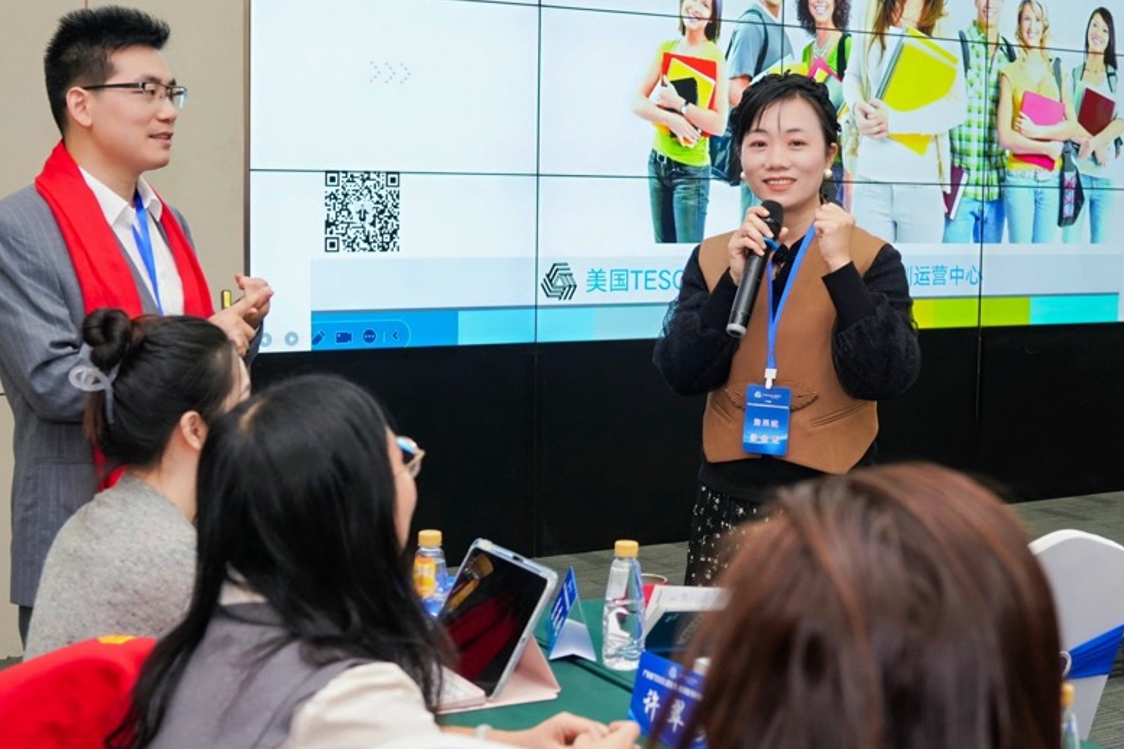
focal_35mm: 57
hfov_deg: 34.9
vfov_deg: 23.8
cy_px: 348
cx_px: 712
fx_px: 1774
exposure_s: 1/161
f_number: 4
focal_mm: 34.5
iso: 800
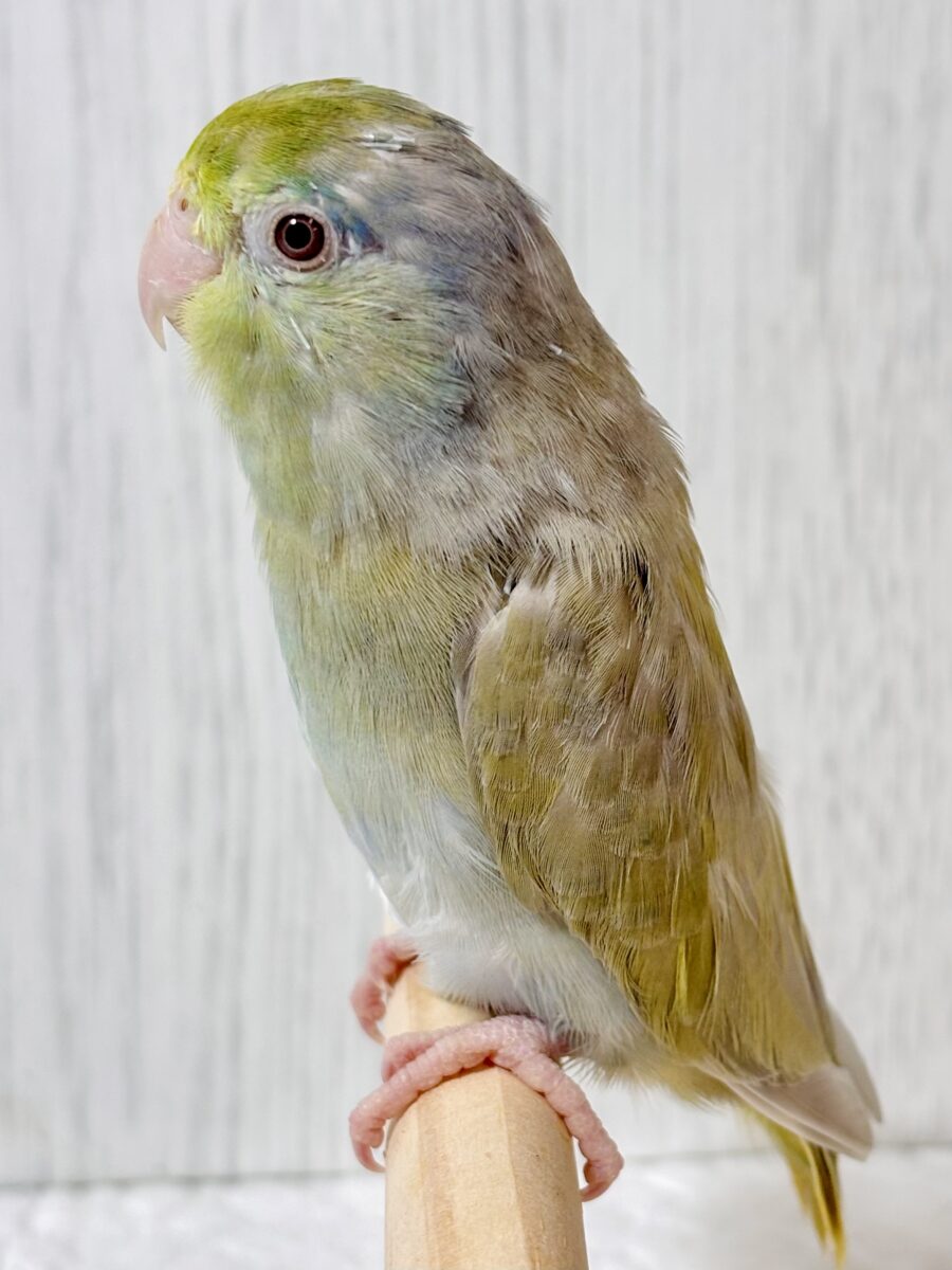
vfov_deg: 36.8
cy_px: 635
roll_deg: -2.0
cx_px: 476
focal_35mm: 52
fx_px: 1907
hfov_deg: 28.0
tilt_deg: -24.5
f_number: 1.6
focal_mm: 5.96
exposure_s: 1/100
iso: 40
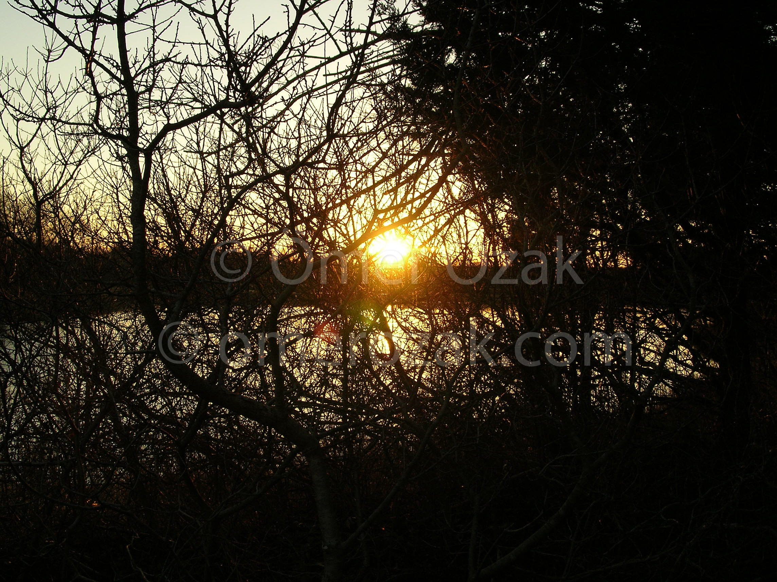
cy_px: 291
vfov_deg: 39.6
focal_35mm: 36
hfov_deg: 51.4
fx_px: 807
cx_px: 388
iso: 50
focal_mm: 6
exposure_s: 1/150
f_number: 3.7
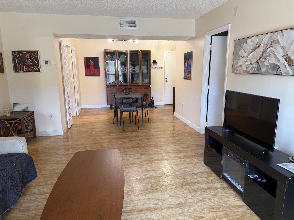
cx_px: 147
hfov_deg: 71.6
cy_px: 110
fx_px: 204
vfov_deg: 56.8
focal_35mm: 24
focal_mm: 6.76
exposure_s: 1/60
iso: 160
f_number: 1.78
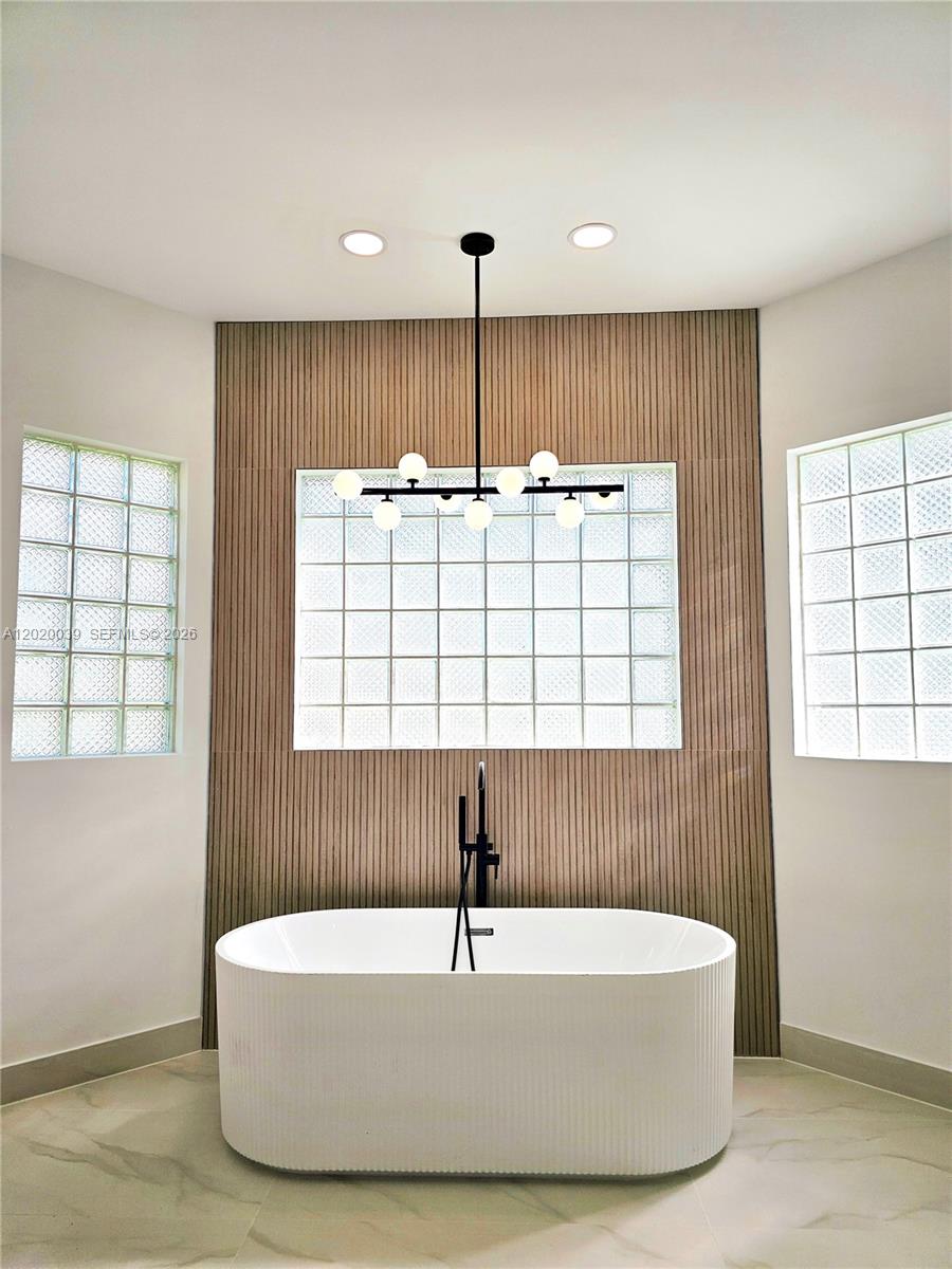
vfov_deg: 73.9
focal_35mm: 23
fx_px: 843
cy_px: 634
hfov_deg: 58.9
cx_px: 476
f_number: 1.7
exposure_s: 1/294
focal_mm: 6.3
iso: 10
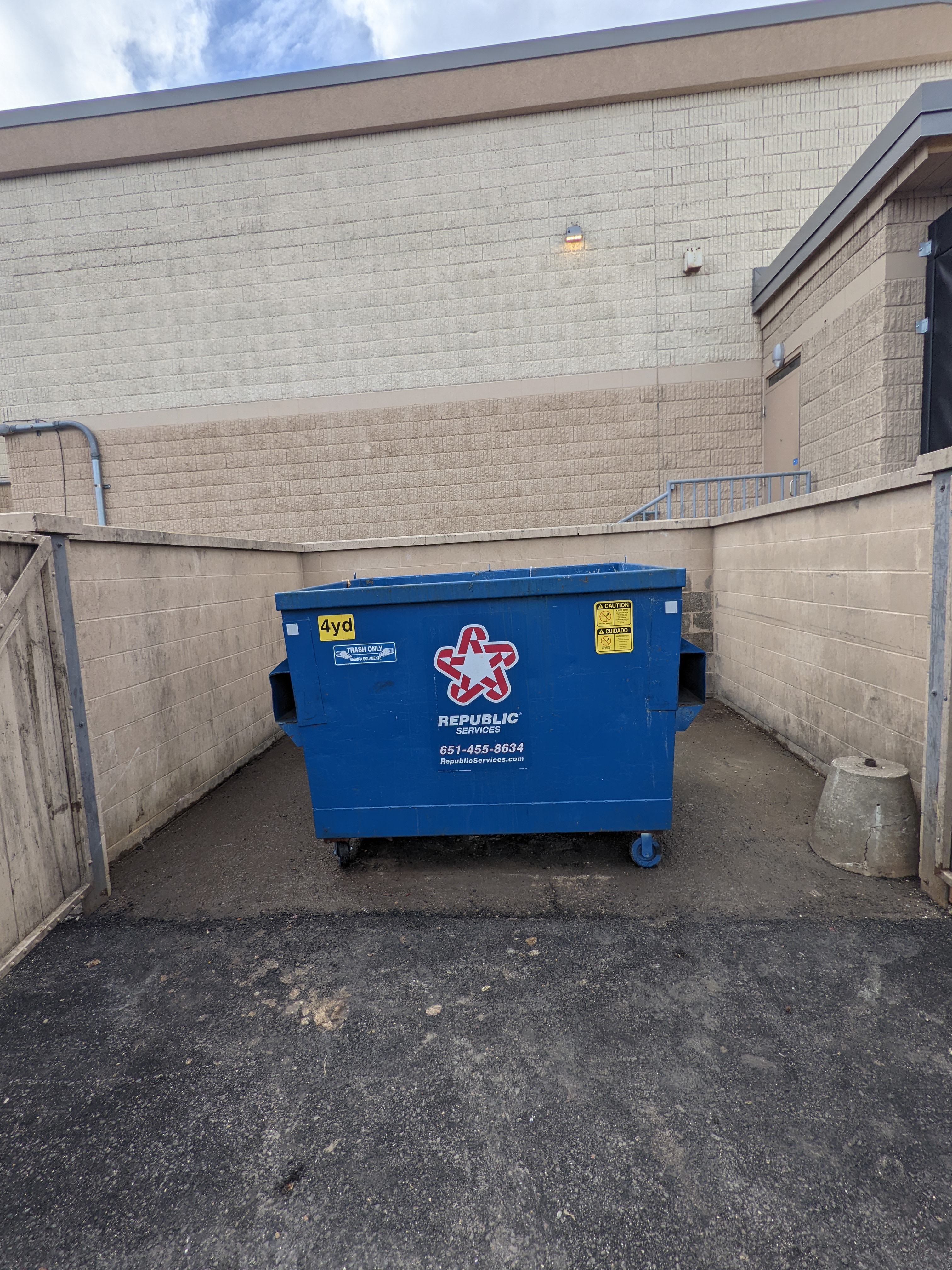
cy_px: 635
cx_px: 476
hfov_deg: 78.1
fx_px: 587
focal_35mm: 16
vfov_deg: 94.5
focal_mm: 2.22
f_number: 2.2
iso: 28
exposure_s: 1/1316
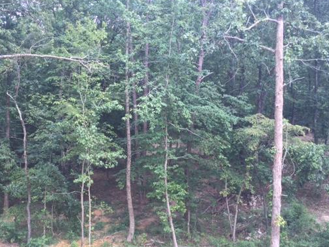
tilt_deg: -5.3
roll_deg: -1.8
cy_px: 127
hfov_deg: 49.7
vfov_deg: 38.6
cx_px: 125
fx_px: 351
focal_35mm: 37
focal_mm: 4.15
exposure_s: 1/129
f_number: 2.2
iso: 32
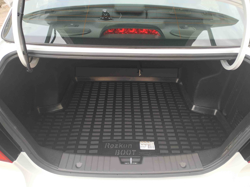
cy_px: 91
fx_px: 181
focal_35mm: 25
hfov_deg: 69.4
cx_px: 127
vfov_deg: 54.9
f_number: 1.9
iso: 250
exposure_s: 1/187
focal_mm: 3.94
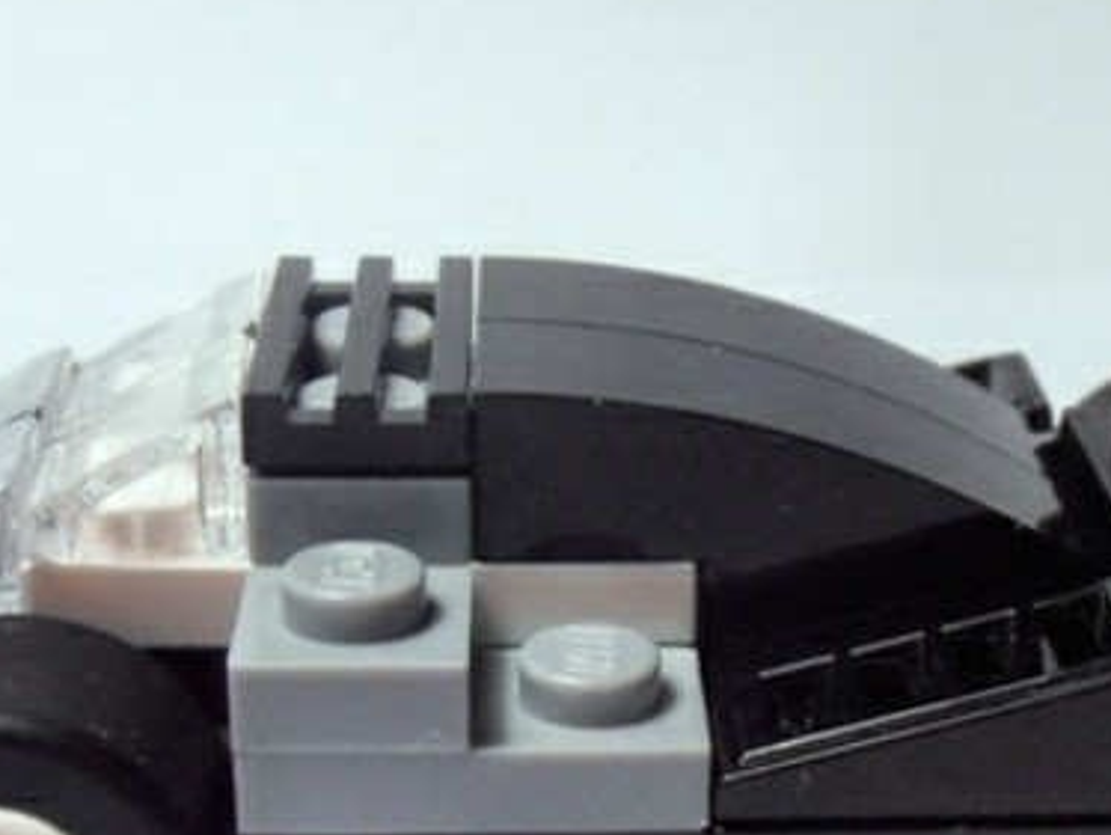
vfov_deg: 16.5
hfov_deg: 22.0
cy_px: 676
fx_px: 2858
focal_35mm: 89
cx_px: 683
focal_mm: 6.61
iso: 80
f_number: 3.9
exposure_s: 1/50
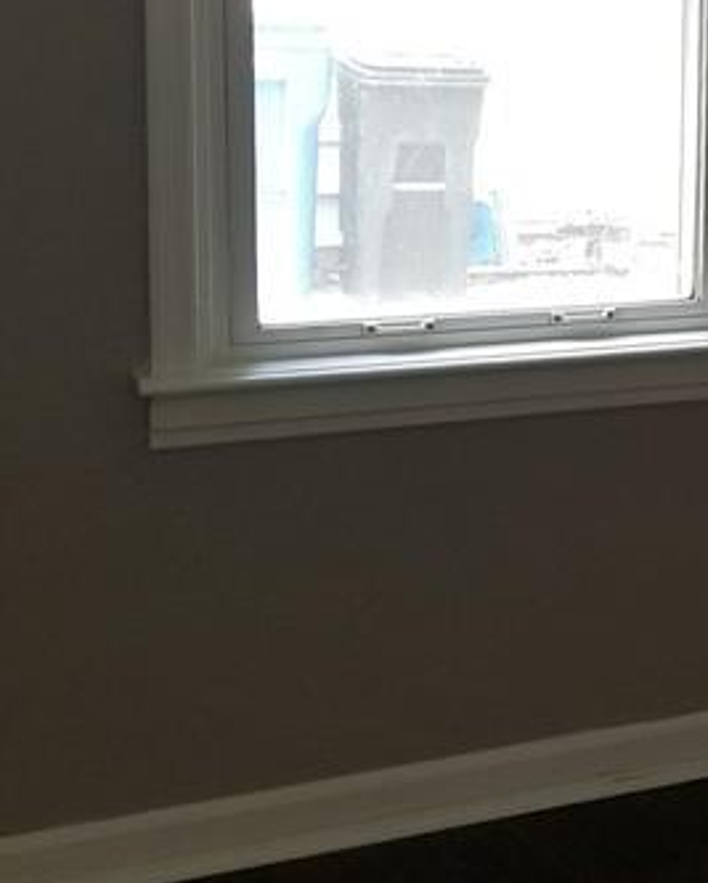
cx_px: 1039
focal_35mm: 78
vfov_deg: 24.3
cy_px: 294
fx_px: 2040
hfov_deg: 17.8
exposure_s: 1/60
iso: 64
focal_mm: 4.25
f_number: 1.7
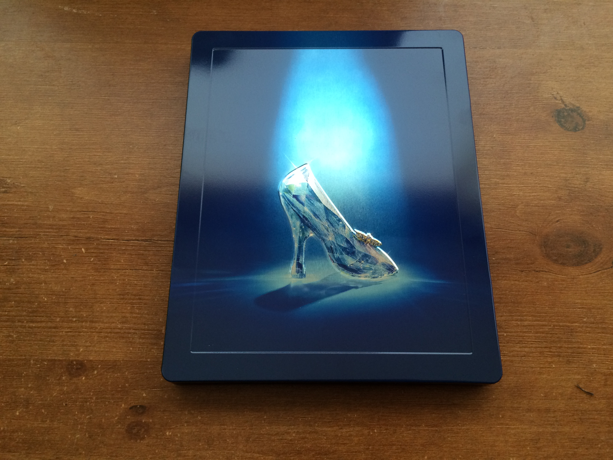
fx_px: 514
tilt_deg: -70.8
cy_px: 230
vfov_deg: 48.2
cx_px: 306
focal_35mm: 29
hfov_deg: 61.7
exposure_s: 1/30
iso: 100
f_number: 2.2
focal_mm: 4.15
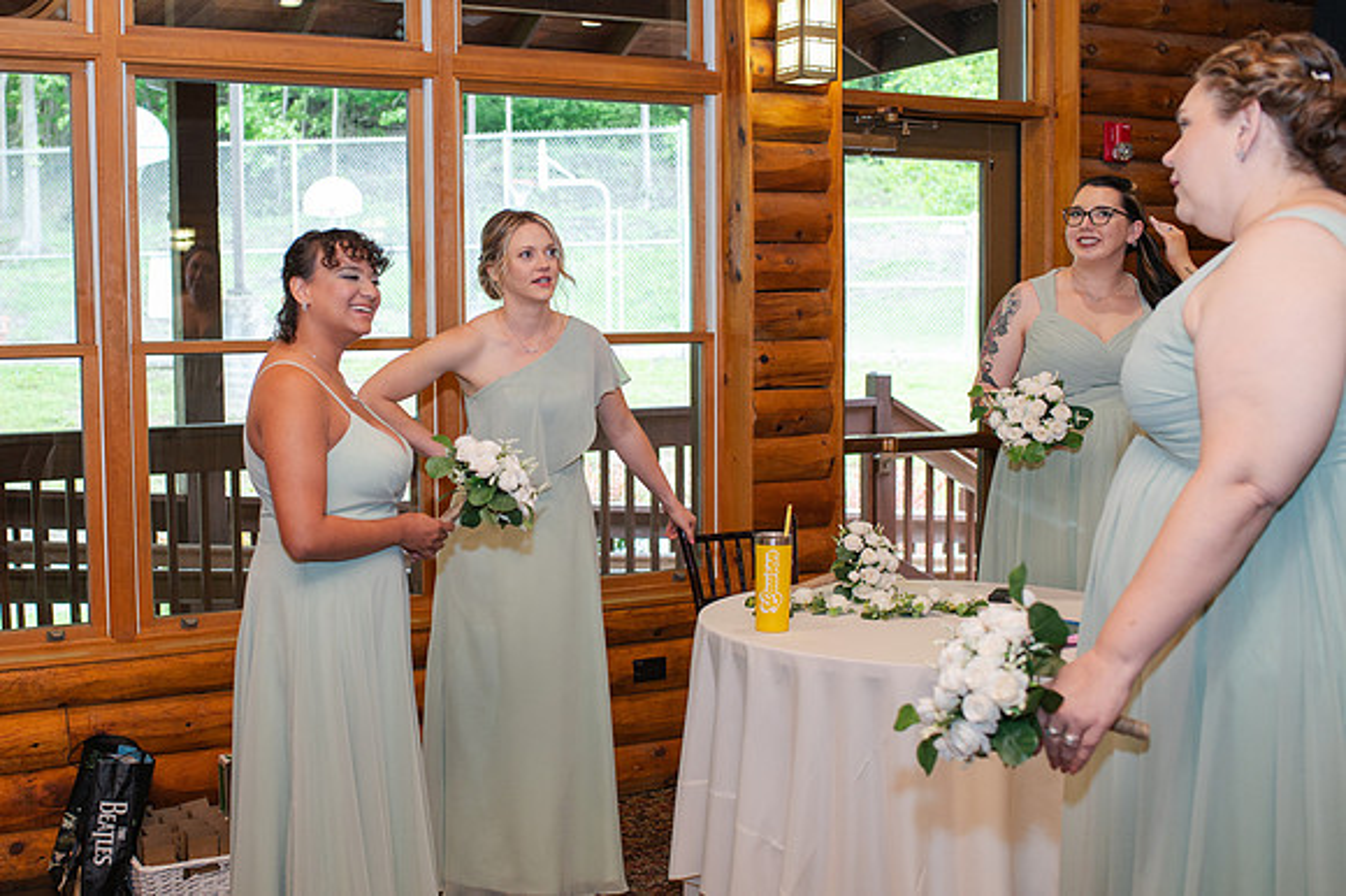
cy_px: 448
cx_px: 517
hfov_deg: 45.0
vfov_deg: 31.1
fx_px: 1611
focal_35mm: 43
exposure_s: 1/200
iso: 800
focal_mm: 35
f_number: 3.5
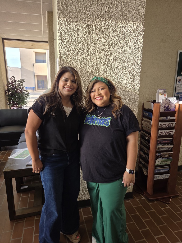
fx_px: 161
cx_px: 91
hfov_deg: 58.9
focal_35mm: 23
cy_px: 122
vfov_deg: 73.9
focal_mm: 5.4
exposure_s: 1/120
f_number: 1.8
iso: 64
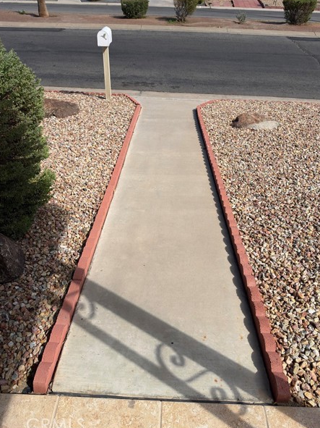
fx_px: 321
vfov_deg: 67.3
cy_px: 203
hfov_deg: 53.0
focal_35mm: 26
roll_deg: -0.4
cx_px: 162
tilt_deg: -33.5
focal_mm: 6.93
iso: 64
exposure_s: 1/5208
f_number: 1.8
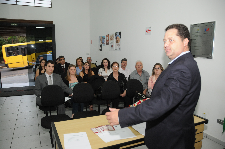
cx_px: 112
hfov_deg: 67.4
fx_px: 169
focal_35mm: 27
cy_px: 74
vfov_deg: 47.8
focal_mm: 18
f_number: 3.5
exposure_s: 1/250
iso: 1250
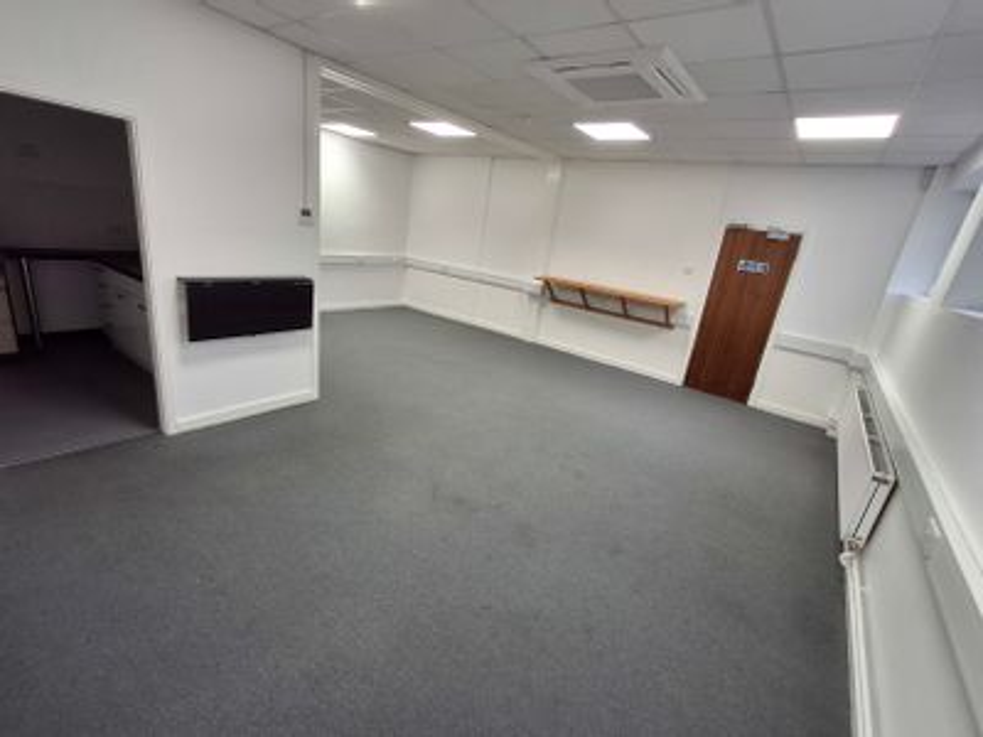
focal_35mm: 16
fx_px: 454
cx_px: 492
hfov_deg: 94.5
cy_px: 368
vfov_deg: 78.1
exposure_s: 1/50
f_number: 2.2
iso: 64
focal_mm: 1.64
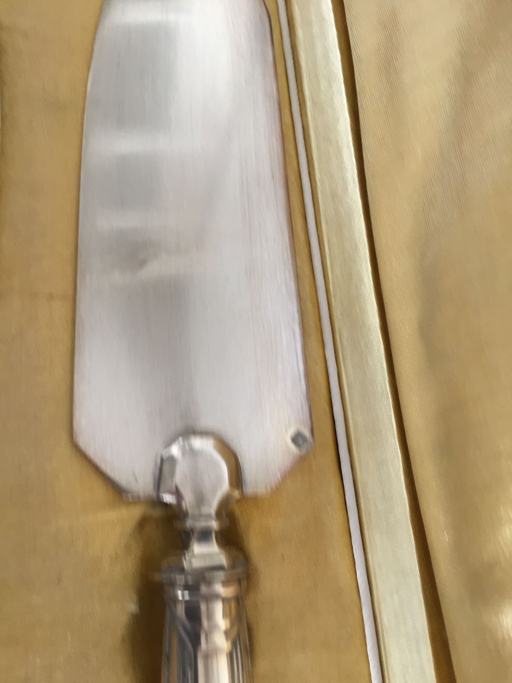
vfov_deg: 61.7
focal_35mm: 29
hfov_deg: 48.2
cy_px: 342
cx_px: 256
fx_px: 572
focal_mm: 4.15
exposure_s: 1/33
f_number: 2.2
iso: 100
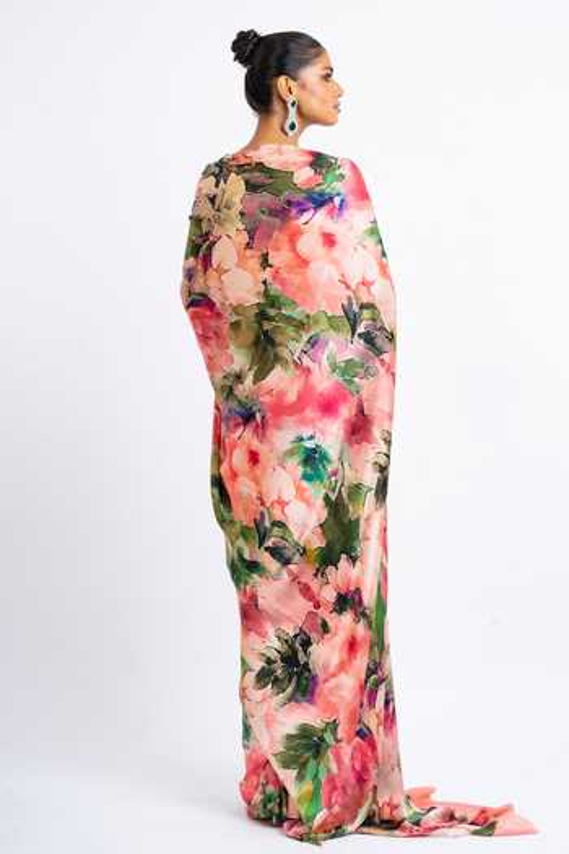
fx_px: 2015
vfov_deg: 23.9
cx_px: 284
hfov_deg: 16.1
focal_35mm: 85
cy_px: 427
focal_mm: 85
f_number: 11
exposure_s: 1/160
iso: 200
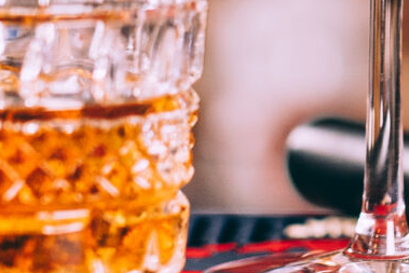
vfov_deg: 4.0
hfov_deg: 6.0
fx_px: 3841
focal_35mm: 338
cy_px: -308
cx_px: 644
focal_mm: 50
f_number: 2.2
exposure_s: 1/160
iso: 160
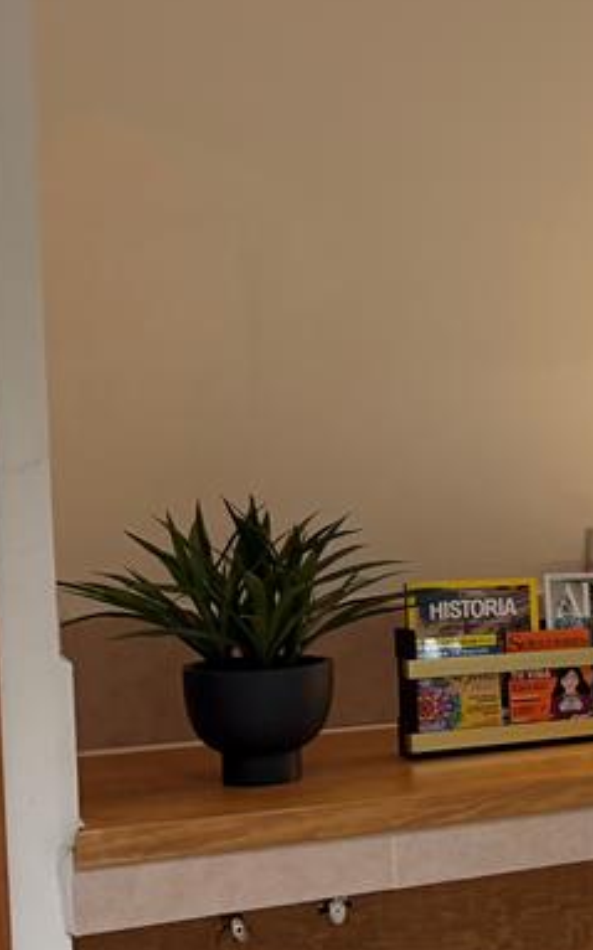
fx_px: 1760
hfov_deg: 14.9
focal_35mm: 68
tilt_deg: -4.2
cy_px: 538
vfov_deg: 30.2
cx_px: 1255
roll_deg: -0.7
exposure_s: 1/60
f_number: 1.78
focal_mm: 6.76
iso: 250
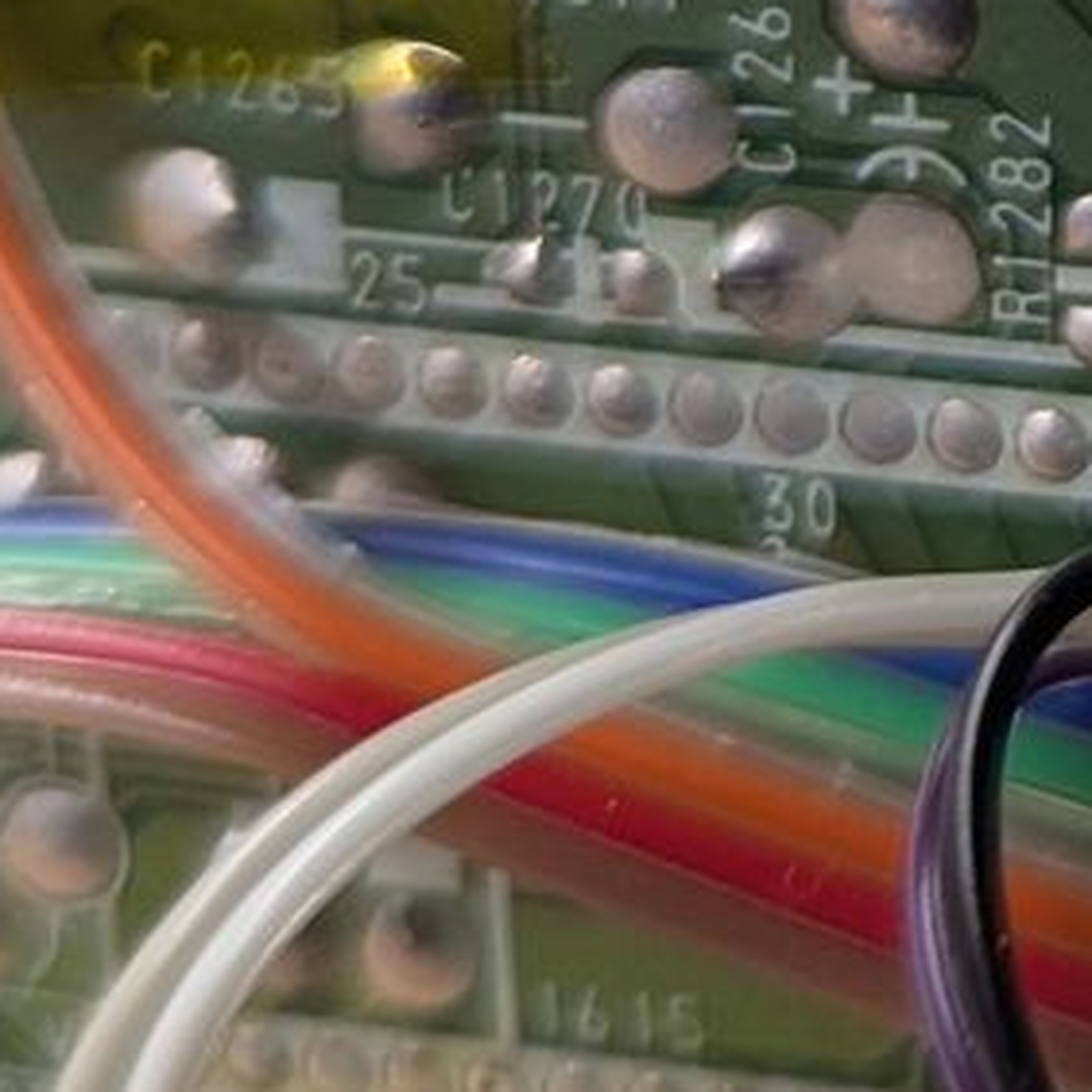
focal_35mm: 128
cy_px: -488
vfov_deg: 13.0
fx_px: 4568
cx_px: 1967
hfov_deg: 12.5
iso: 101
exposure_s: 1/120
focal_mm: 6.81
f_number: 1.85
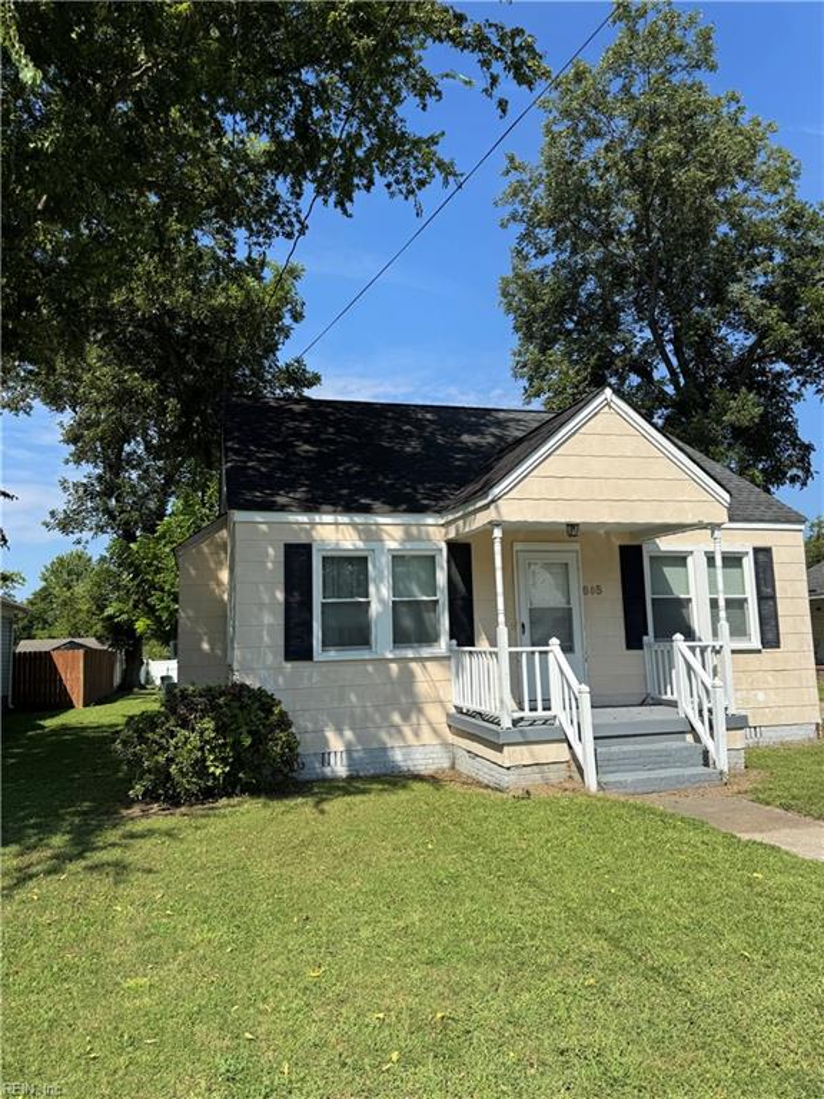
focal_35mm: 24
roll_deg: +2.4
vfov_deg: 71.6
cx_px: 412
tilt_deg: +6.4
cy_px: 550
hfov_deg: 56.8
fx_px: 762
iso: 80
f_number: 1.78
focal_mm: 6.76
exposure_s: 1/4310
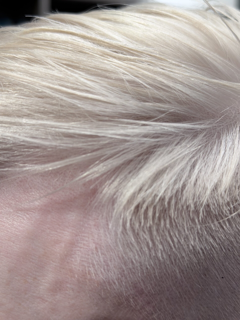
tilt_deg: -8.4
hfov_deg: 30.3
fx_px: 444
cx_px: 120
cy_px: 160
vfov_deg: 39.7
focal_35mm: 48
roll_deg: +0.2
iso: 50
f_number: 1.78
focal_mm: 6.76
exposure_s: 1/120
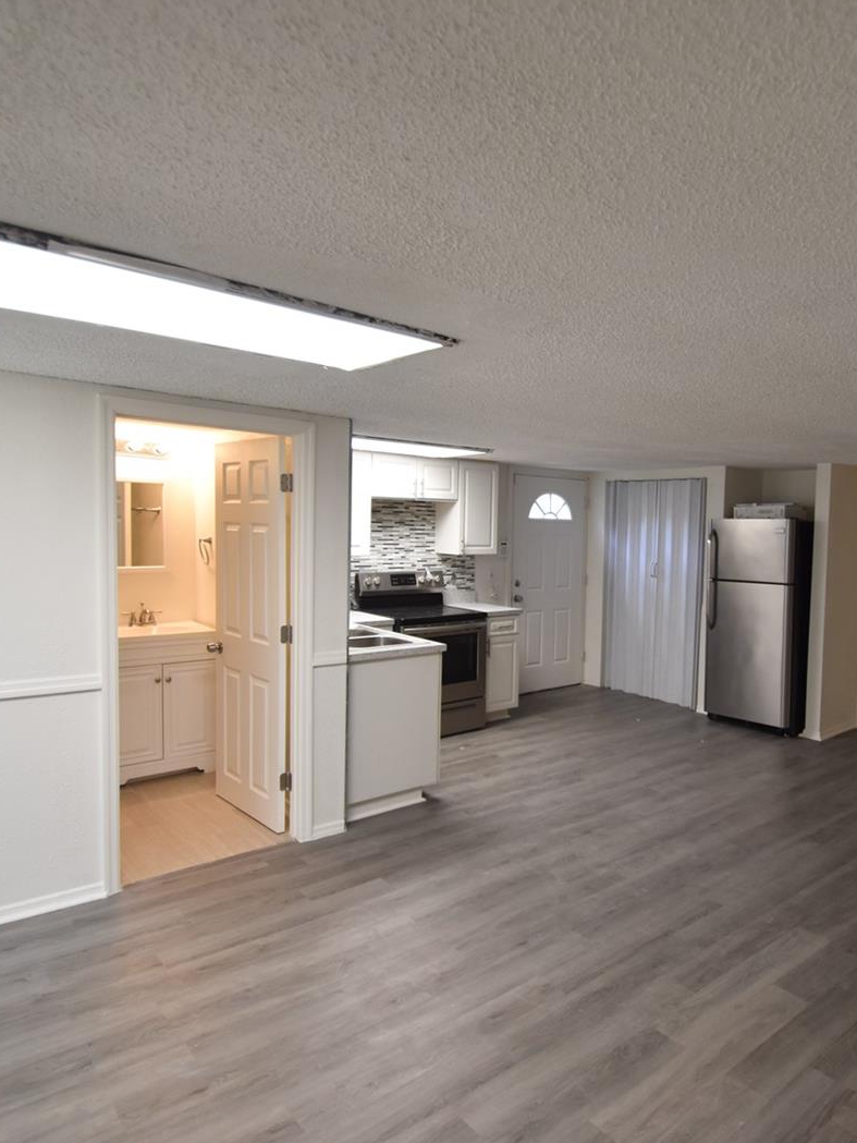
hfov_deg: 59.5
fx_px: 726
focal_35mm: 22
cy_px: 571
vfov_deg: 76.4
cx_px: 580
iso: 450
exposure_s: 1/60
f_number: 4
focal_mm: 10
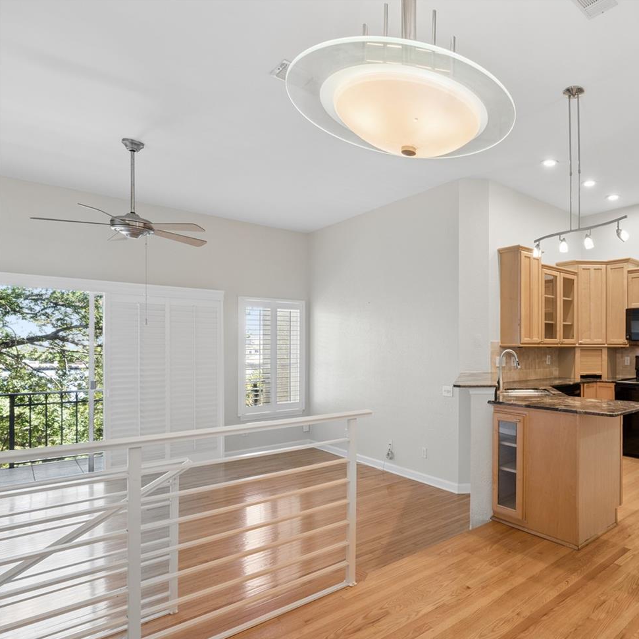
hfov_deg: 64.8
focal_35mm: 21
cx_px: 523
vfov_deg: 72.0
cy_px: 347
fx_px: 439
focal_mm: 10
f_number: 8
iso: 160
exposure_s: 1/4
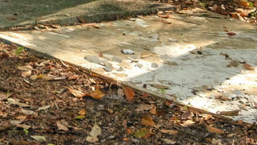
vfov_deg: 5.2
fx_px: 1499
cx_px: -169
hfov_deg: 9.4
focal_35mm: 220
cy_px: -322
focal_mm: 20
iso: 250
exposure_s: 1/80
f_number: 7.1
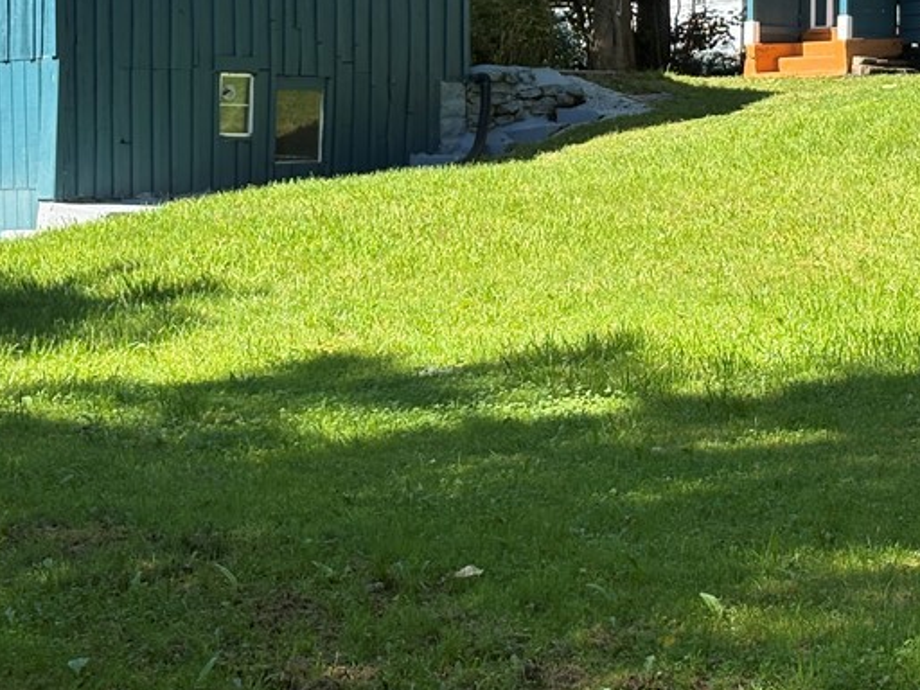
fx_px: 2764
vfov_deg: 14.1
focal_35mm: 104
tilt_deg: +2.1
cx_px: 501
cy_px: 104
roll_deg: +0.0
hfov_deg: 18.9
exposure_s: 1/920
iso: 32
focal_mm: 5.96
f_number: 1.6
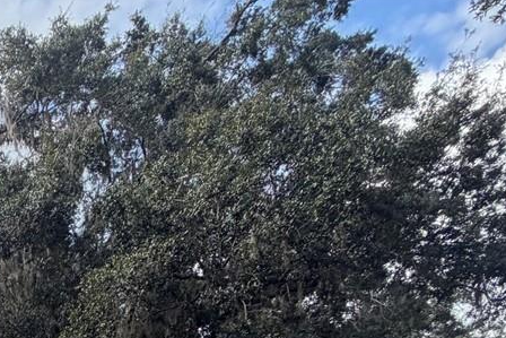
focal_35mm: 52
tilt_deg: -3.5
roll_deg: +0.4
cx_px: -267
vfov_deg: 18.0
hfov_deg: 26.5
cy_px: 671
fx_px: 731
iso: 40
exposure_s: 1/770
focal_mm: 2.22
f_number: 2.2
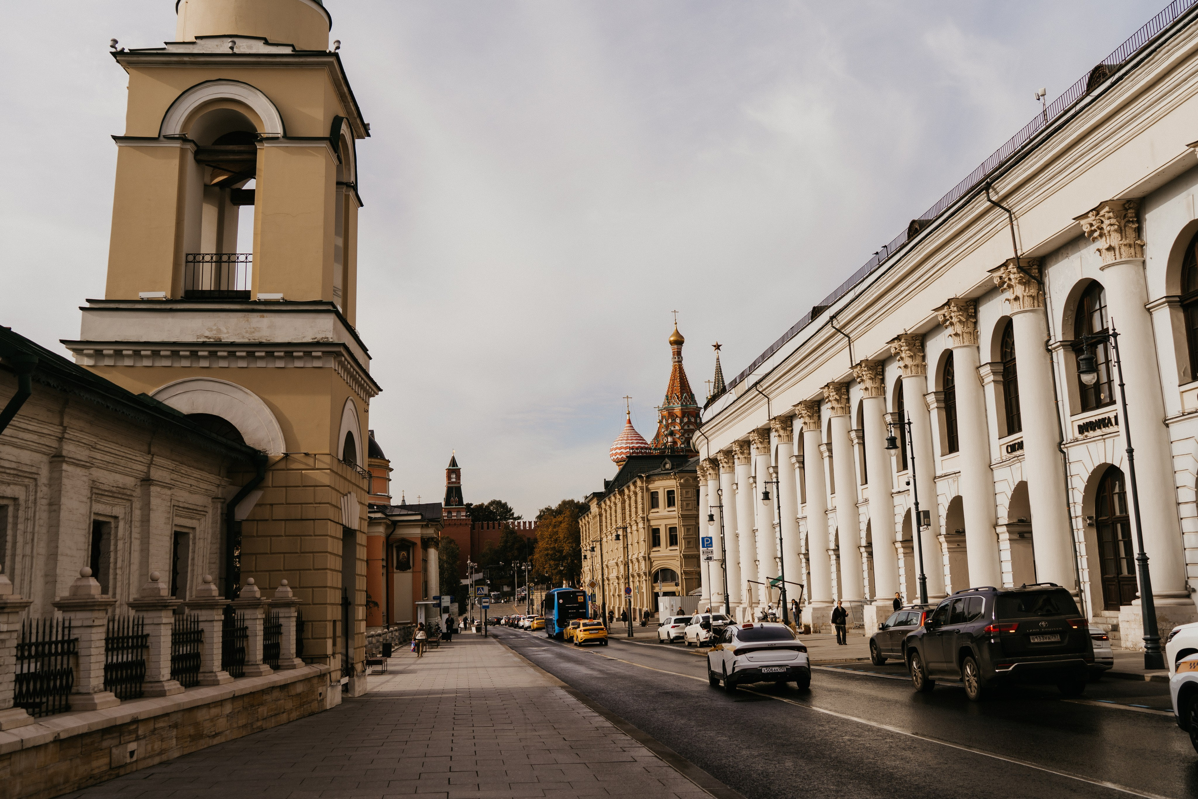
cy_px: 393
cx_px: 590
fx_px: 1183
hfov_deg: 53.7
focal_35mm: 36
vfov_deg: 37.3
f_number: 4
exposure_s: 1/500
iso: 100
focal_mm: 35
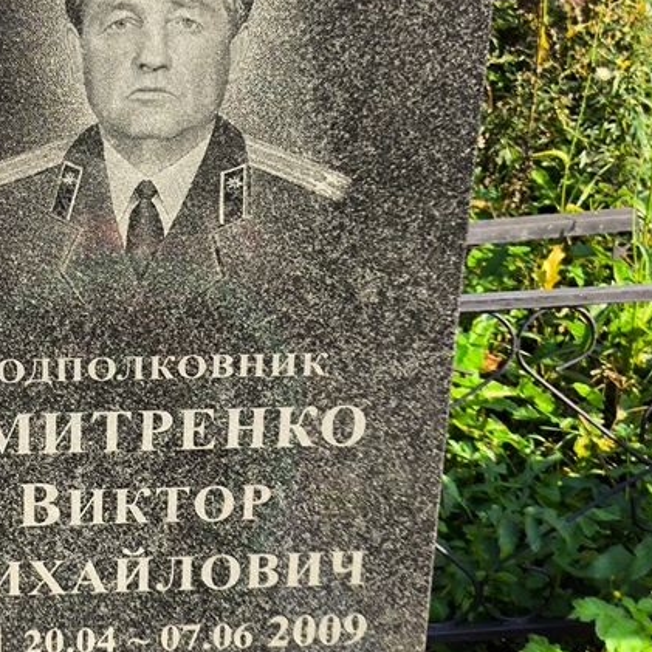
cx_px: 66
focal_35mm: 84
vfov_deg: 20.6
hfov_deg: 20.2
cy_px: 327
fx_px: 1790
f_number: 1.7
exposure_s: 1/523
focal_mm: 4.71
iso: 50
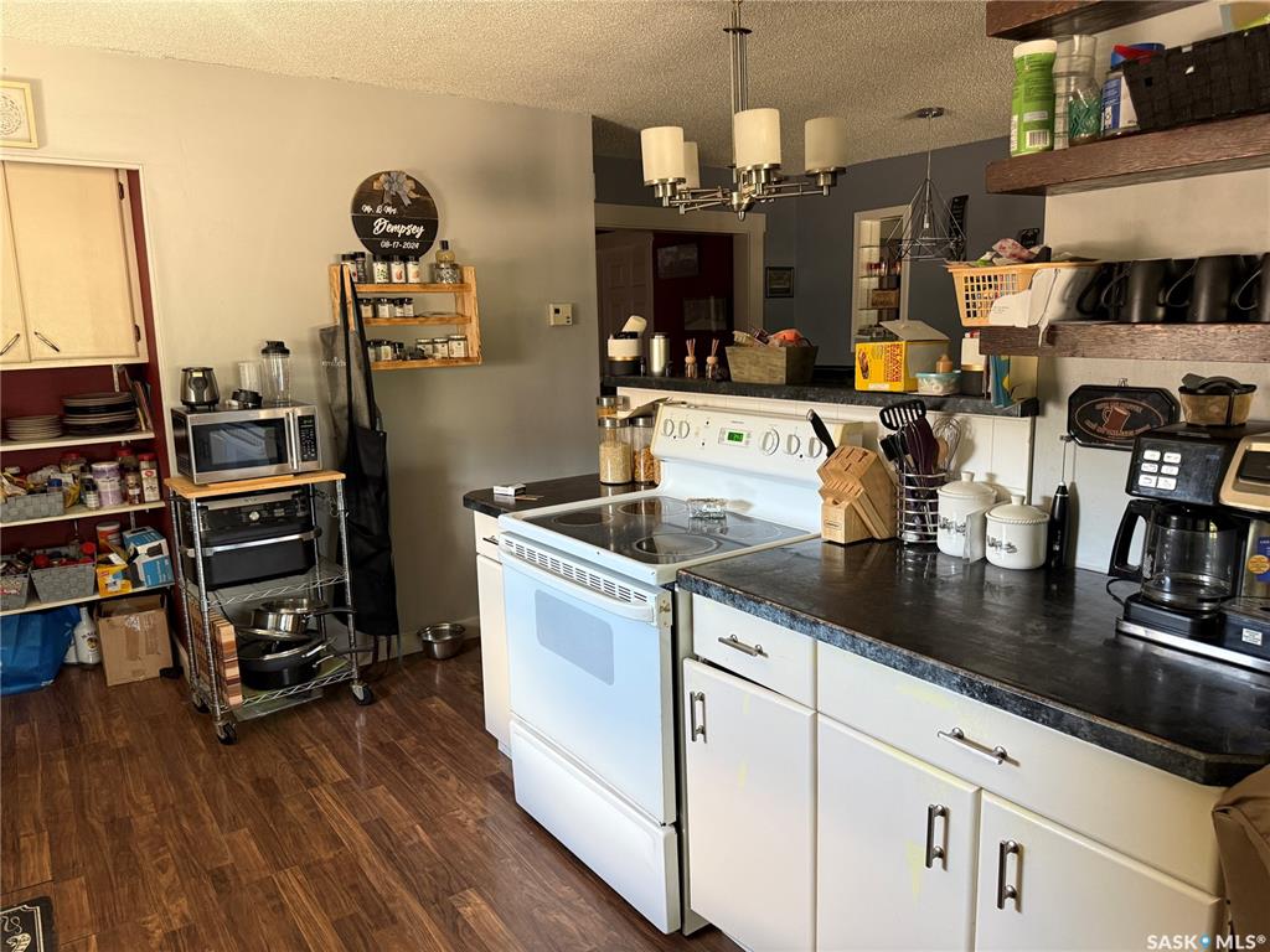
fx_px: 881
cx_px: 635
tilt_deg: -9.9
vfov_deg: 56.8
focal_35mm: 24
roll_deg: +0.8
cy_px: 476
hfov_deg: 71.6
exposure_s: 1/60
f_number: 1.78
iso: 250
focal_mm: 6.76
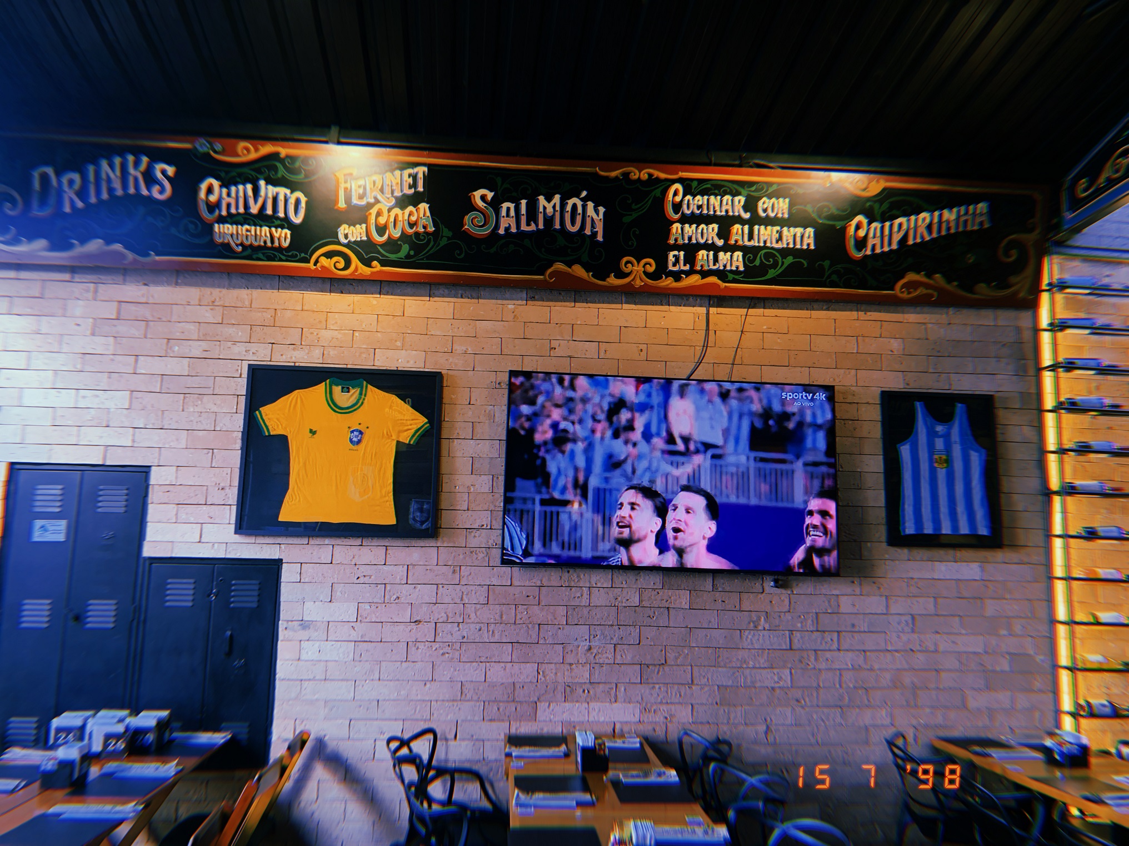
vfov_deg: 53.1
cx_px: 564
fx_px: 848
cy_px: 423
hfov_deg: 67.3
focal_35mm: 26
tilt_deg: +7.3
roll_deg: -1.1
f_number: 1.8
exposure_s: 1/60
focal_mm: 4.25
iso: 200
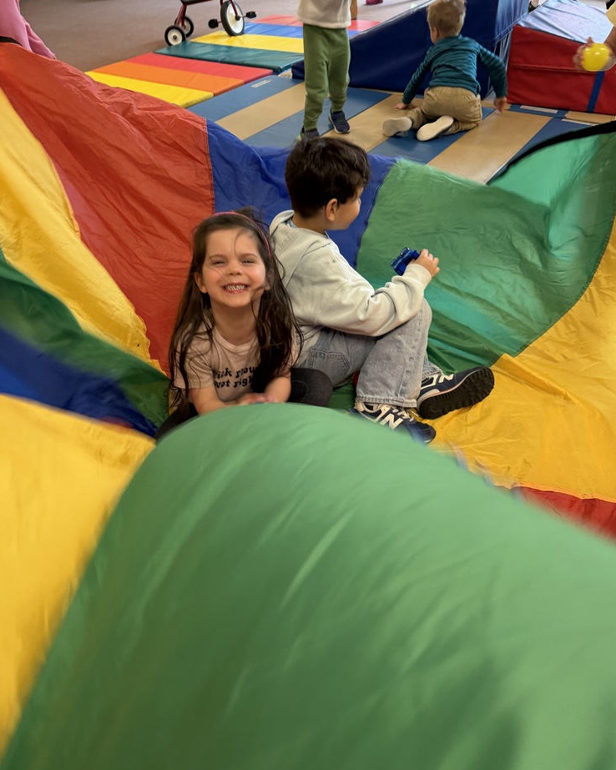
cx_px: 303
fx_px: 593
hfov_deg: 54.9
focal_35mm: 26
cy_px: 368
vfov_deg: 66.0
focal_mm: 6.76
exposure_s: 1/60
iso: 200
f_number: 1.78
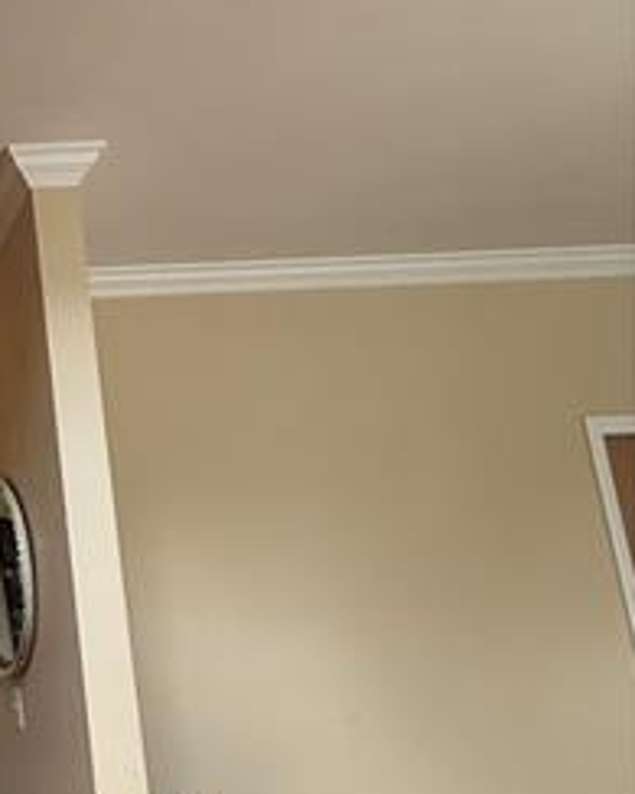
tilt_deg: +14.3
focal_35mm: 43
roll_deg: +0.5
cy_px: 400
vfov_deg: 42.9
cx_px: -296
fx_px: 1011
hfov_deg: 26.3
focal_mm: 2.22
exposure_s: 1/120
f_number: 2.2
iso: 160
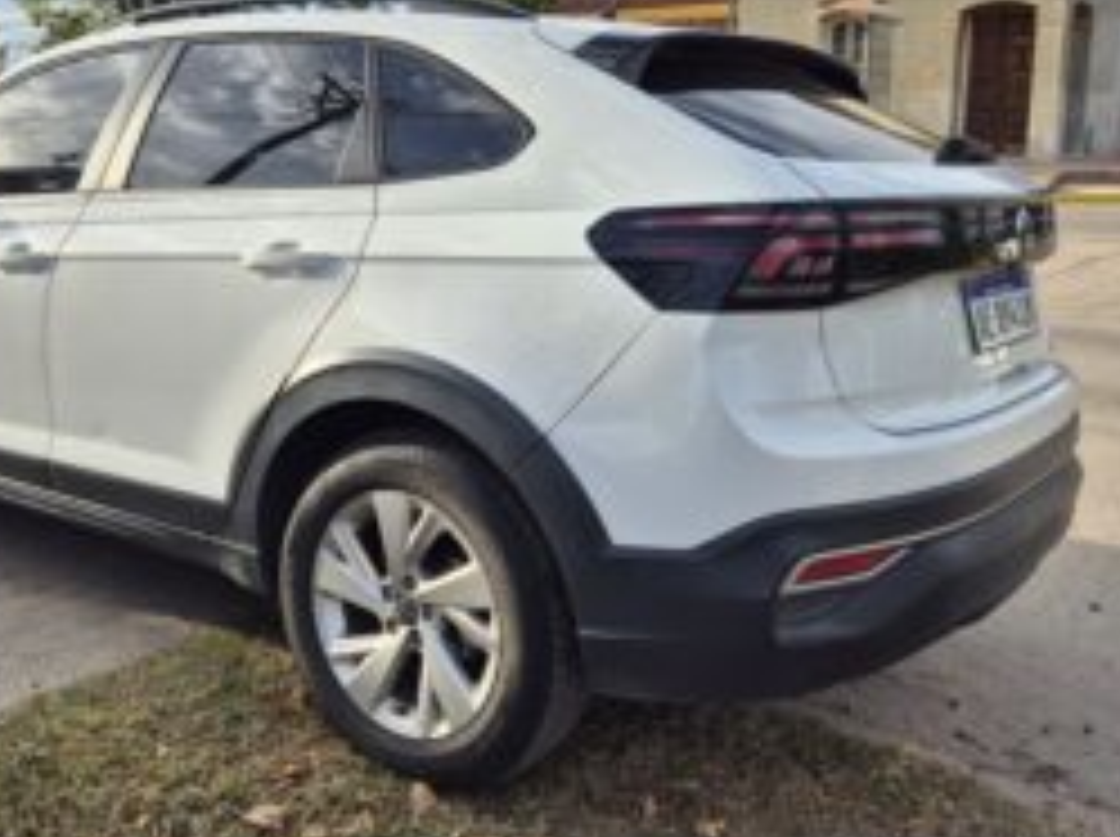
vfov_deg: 38.2
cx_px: 400
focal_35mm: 37
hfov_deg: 49.6
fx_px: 1195
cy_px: 284
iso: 25
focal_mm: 5.4
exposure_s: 1/1018
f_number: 1.8
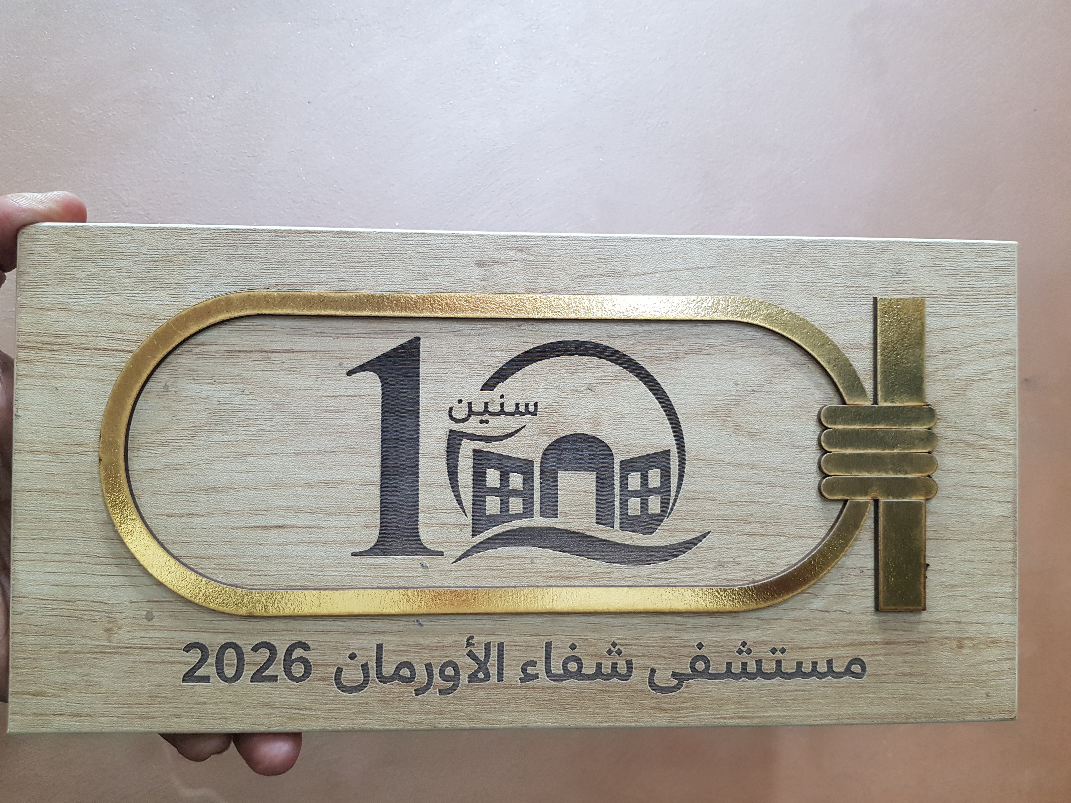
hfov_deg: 67.3
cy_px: 402
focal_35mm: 26
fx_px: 804
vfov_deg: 53.1
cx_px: 536
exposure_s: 1/50
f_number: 1.7
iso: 125
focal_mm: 4.3
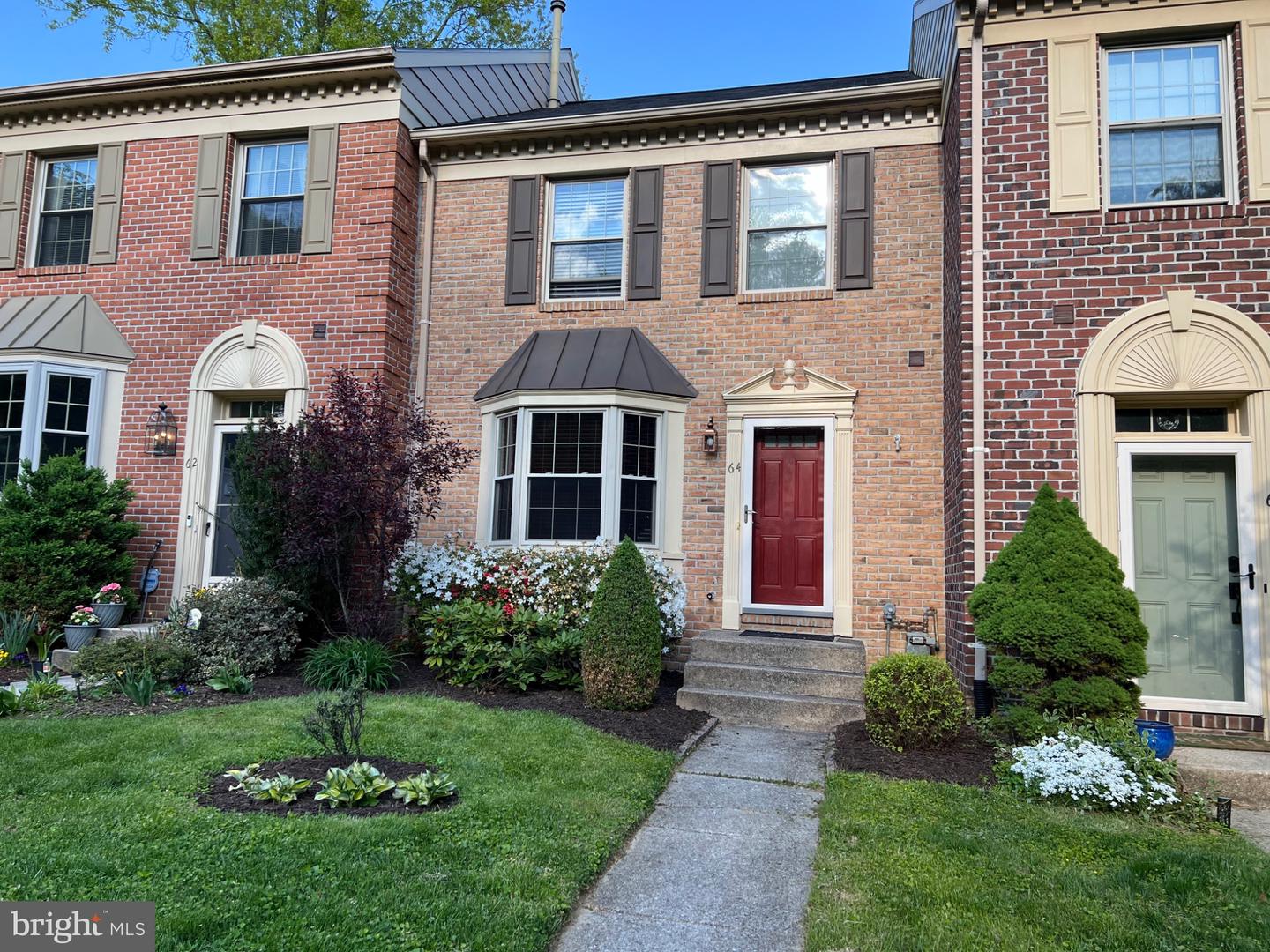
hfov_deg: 67.3
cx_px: 635
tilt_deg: +6.7
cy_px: 476
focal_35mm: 26
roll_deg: -1.0
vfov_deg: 53.1
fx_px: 954
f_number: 1.5
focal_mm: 5.7
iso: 50
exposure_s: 1/991
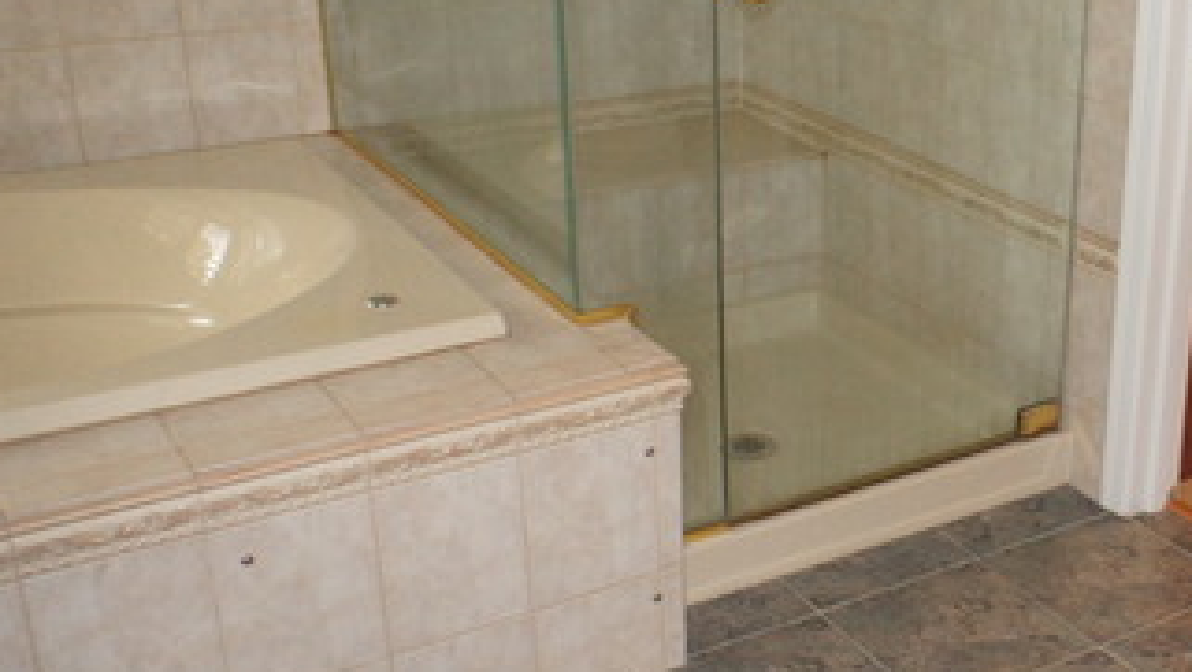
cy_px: 325
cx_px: 951
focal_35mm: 50
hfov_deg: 39.7
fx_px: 1581
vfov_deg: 24.0
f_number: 2.8
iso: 1600
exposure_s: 1/160
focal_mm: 16
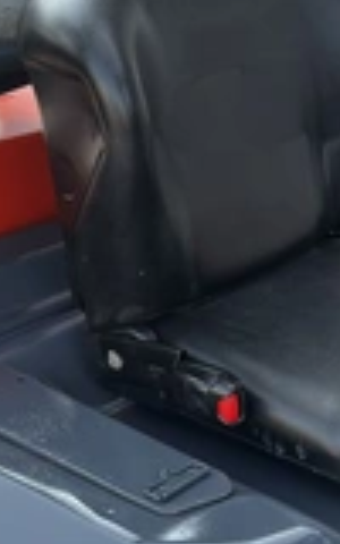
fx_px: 1023
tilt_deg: -27.3
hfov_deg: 18.6
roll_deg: -4.7
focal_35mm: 69
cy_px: 456
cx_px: 292
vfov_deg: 28.9
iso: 40
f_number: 1.6
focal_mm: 5.1
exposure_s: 1/214
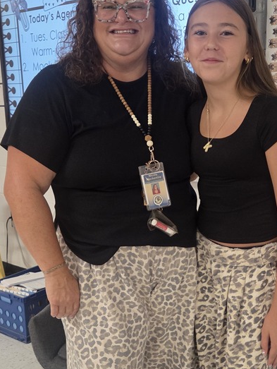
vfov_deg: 41.9
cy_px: 217
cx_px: 163
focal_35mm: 45
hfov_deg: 32.1
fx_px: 480
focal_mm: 5.4
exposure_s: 1/120
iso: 400
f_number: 1.8
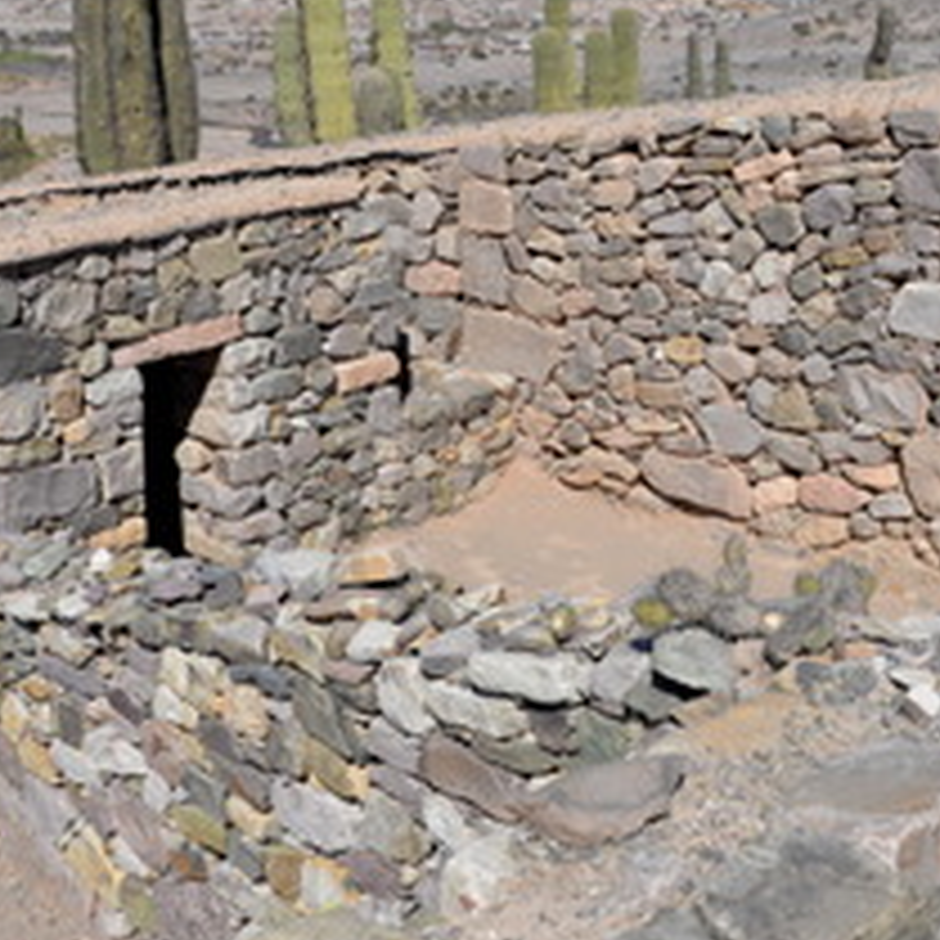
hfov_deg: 29.9
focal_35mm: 57
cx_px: 576
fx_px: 1751
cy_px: 436
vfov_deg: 30.0
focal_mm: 28
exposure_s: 1/320
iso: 100
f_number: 9
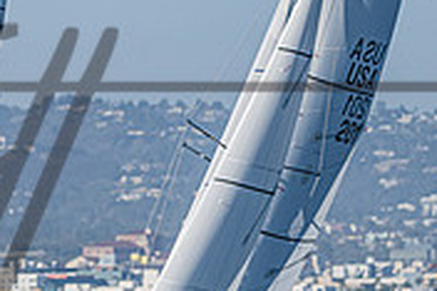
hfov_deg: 2.5
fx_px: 9835
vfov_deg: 1.7
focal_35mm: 811
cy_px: 270
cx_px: -100
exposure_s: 1/3200
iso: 320
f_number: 5.6
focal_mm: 195
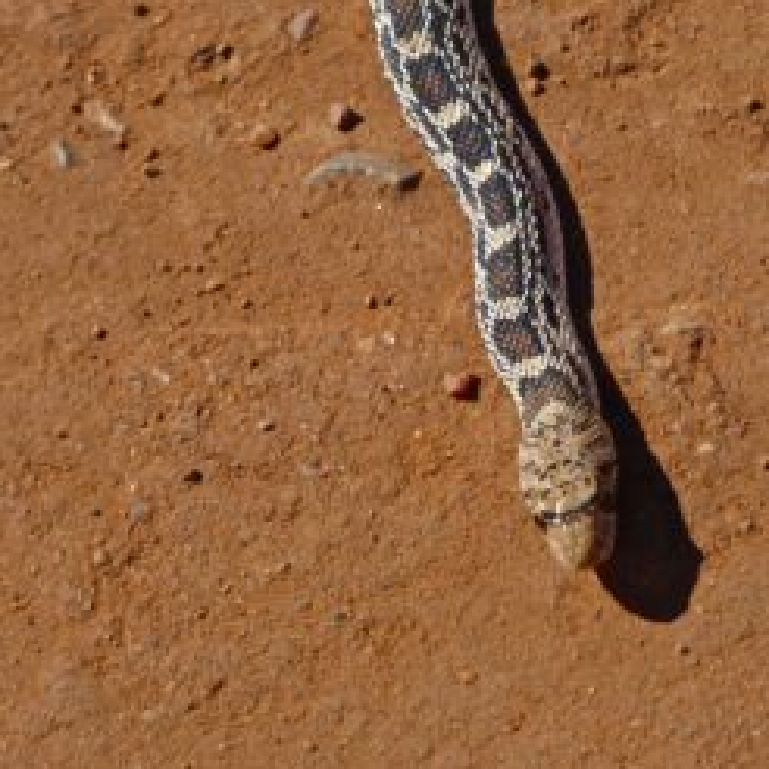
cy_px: 389
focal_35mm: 594
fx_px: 14929
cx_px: 483
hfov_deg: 3.0
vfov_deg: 3.0
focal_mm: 77.3
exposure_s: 1/400
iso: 100
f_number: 6
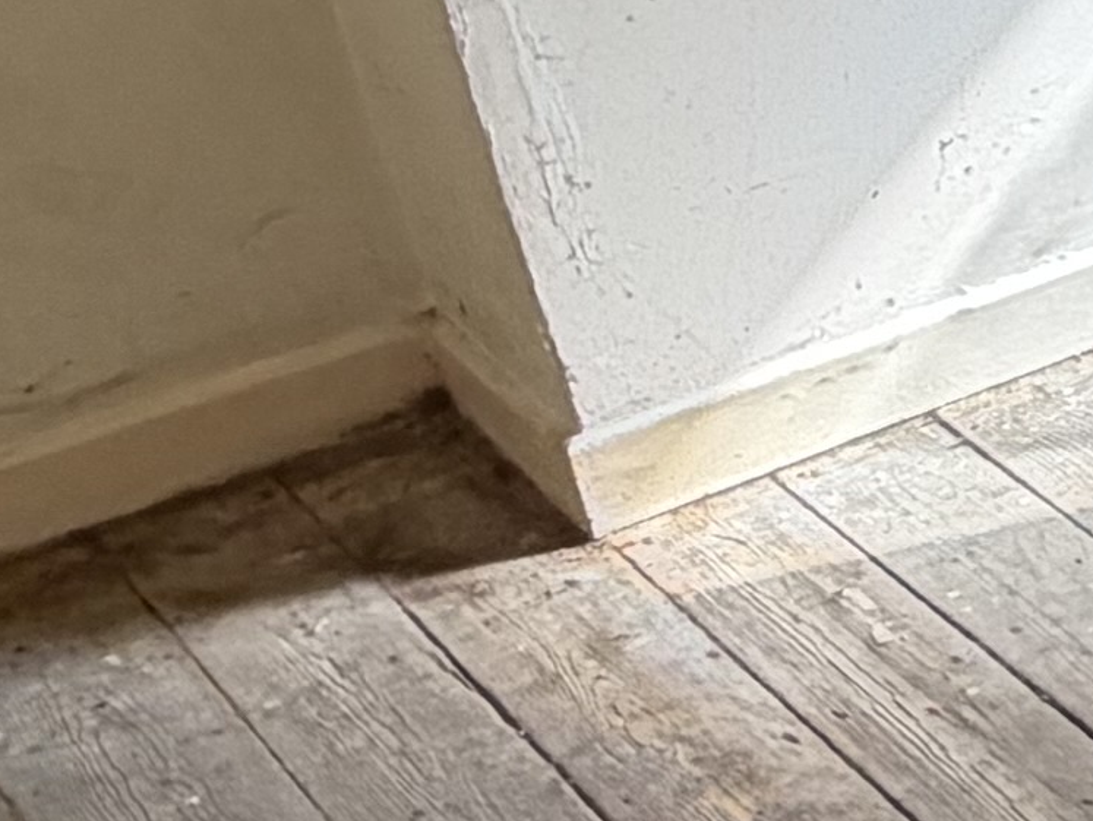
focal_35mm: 107
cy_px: -19
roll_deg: +1.9
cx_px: 2719
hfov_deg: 13.1
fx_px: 3380
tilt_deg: -20.8
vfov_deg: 13.6
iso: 50
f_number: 2.2
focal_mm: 2.22
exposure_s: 1/133
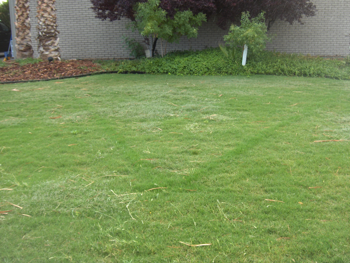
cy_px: 132
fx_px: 435
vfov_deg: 33.7
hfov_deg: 43.8
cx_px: 190
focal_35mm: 43
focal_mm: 8
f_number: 2.8
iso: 100
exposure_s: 1/124
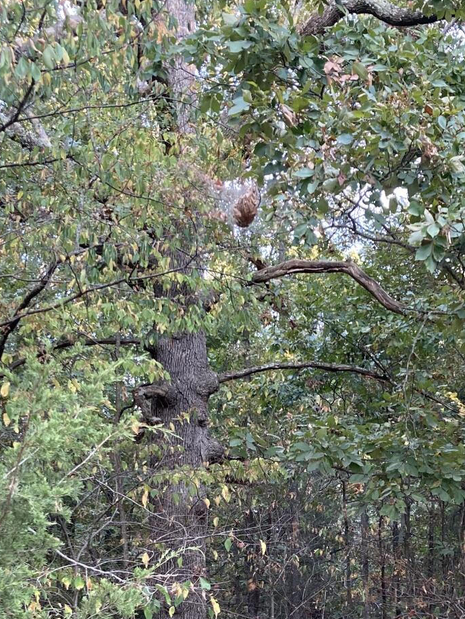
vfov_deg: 30.1
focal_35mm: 61
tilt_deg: +2.3
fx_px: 1092
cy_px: 575
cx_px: 324
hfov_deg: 23.9
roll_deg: +0.7
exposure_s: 1/74
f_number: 1.8
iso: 80
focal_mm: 3.99
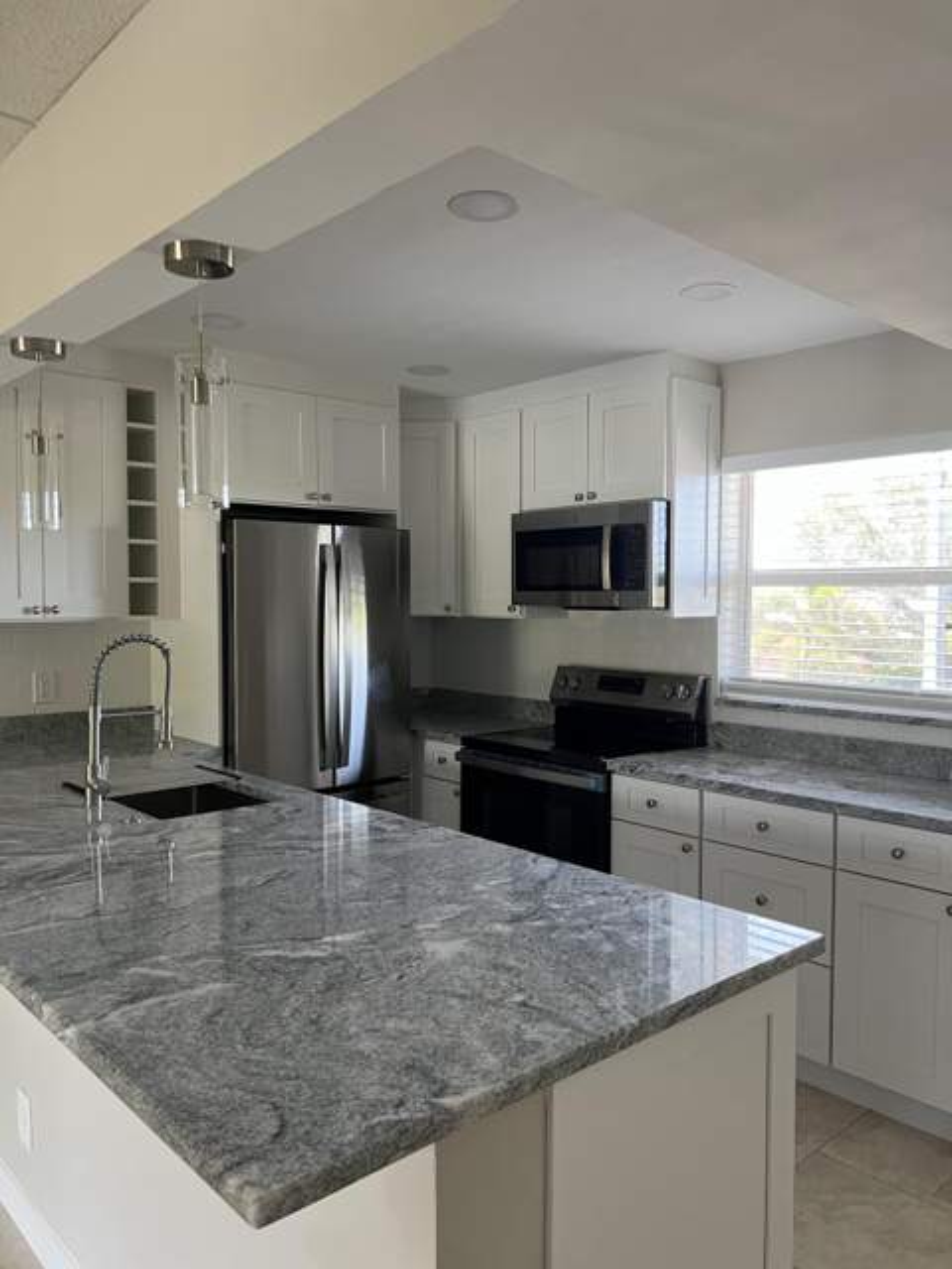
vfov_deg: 67.3
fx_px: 953
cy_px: 634
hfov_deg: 53.1
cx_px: 476
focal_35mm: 26
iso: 125
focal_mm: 5.7
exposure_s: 1/60
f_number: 1.5
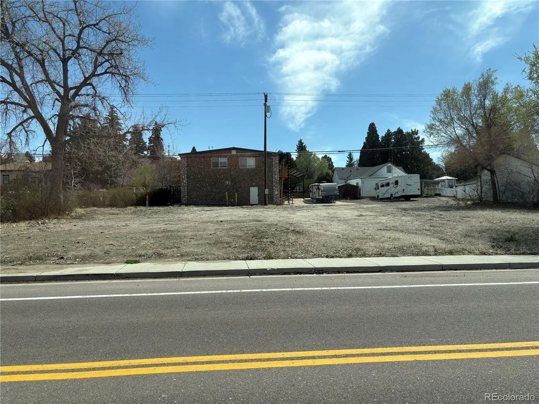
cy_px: 202
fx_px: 405
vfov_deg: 53.1
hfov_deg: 67.3
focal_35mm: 26
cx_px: 270
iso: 50
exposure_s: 1/2985
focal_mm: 5.96
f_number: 1.6
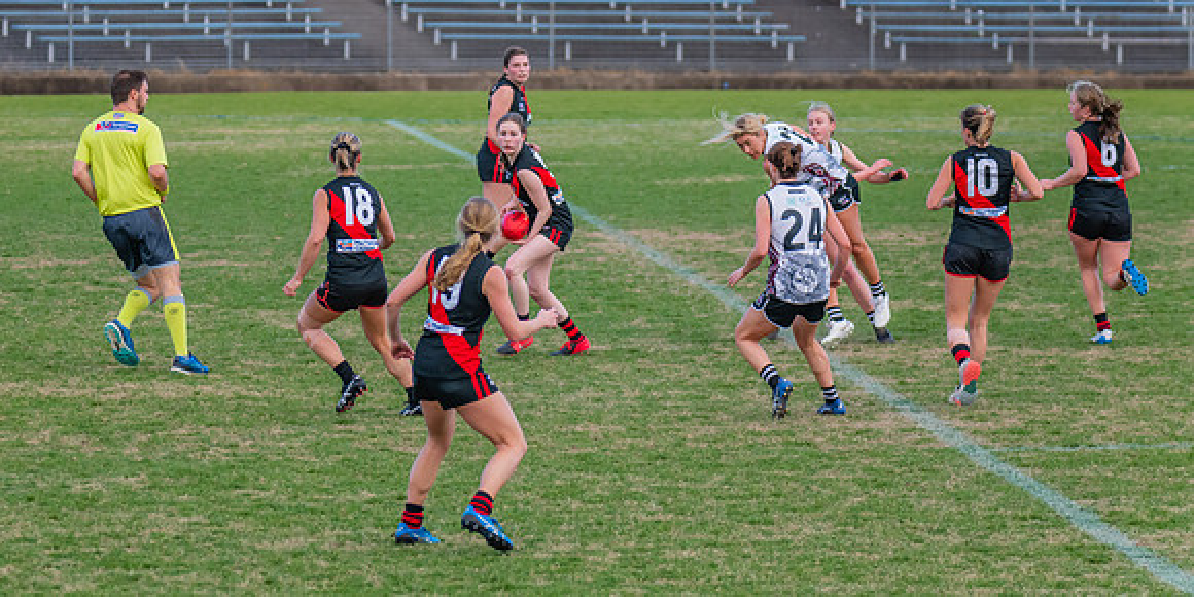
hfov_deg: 7.6
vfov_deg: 3.8
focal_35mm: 290
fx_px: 8952
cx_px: 496
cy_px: 243
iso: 800
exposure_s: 1/1250
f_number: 4.5
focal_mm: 195
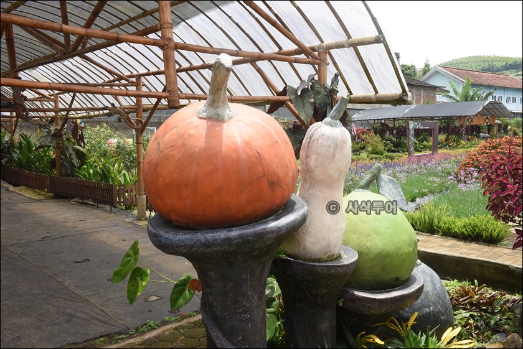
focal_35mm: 32
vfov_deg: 41.2
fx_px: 465
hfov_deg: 58.7
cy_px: 174
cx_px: 262
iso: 640
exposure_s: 1/320
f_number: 13
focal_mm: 32
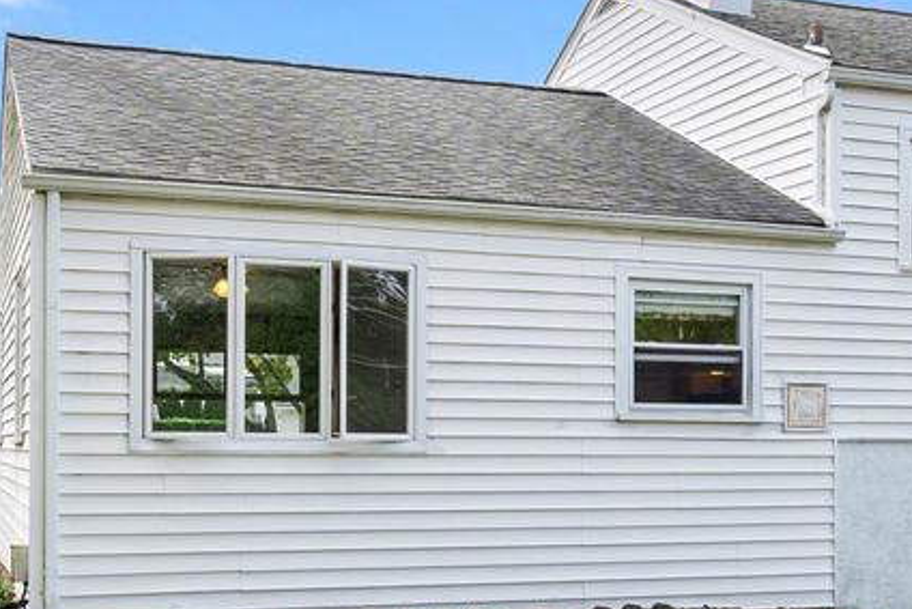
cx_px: 546
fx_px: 1470
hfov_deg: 34.4
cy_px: 438
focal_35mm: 58
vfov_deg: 23.2
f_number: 9
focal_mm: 16
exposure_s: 1/200
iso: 250
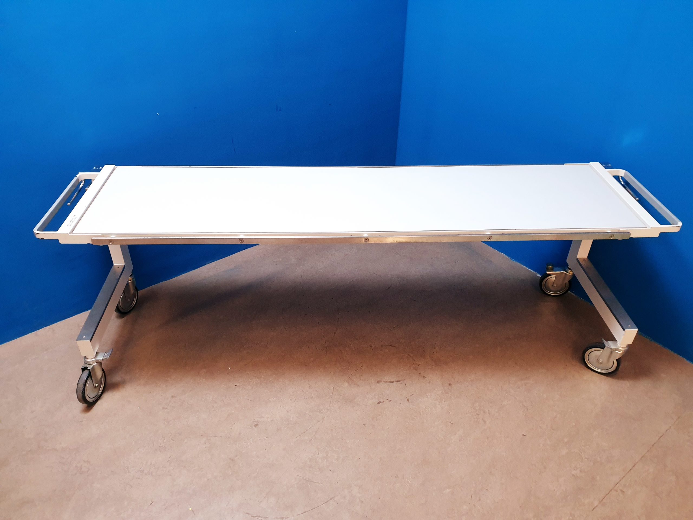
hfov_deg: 67.3
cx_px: 346
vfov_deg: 53.1
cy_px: 260
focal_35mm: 26
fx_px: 521
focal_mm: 4.3
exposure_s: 1/50
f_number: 2.4
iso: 250
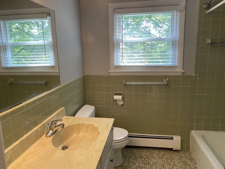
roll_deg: +0.5
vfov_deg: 53.1
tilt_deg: -10.3
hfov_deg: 67.3
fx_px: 169
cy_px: 84
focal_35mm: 26
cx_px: 112
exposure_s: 1/60
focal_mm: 4.25
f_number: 1.8
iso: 80
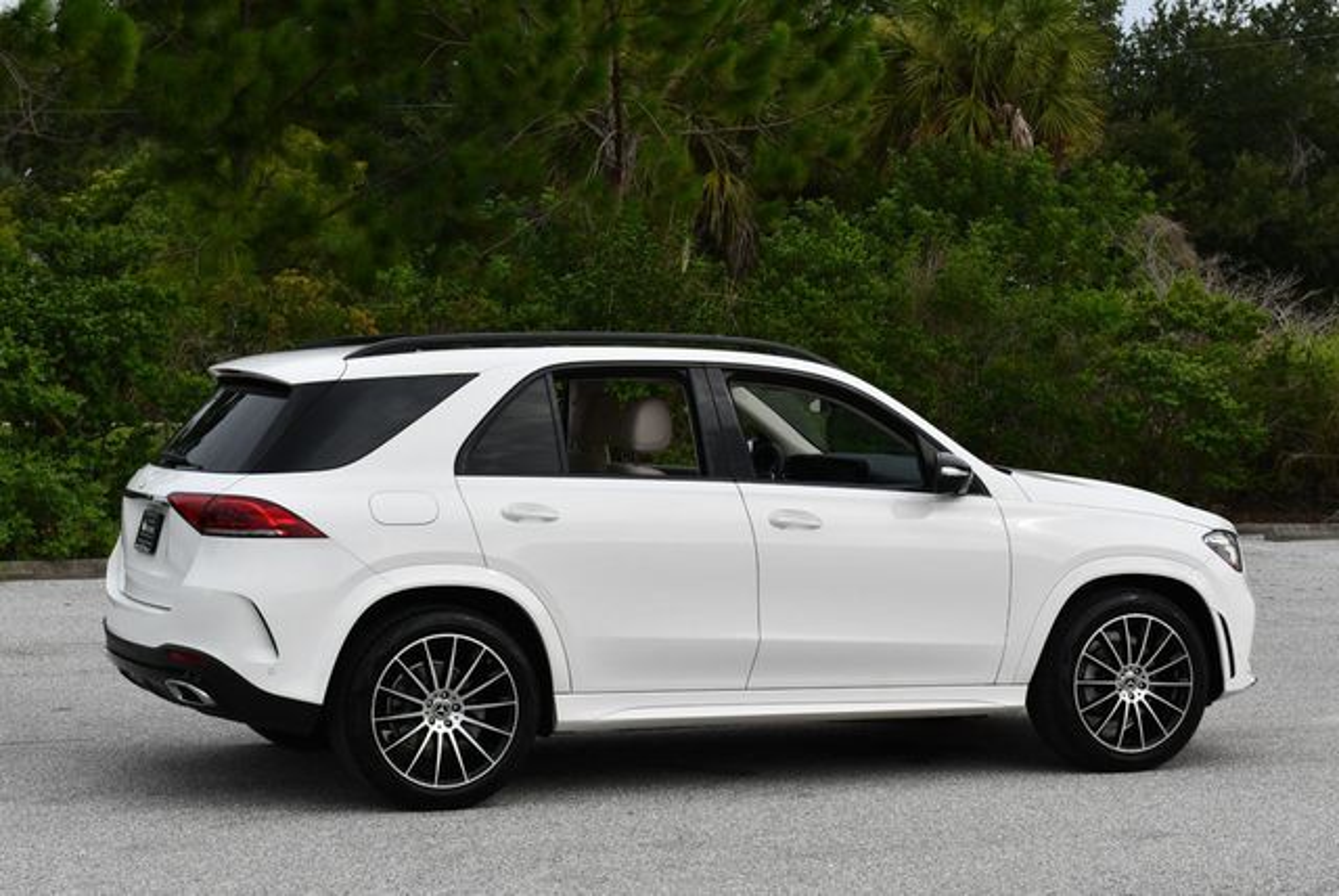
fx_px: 2829
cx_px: 670
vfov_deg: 18.0
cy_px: 448
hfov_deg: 26.6
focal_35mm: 76
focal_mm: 38
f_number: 8
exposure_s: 1/250
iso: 140
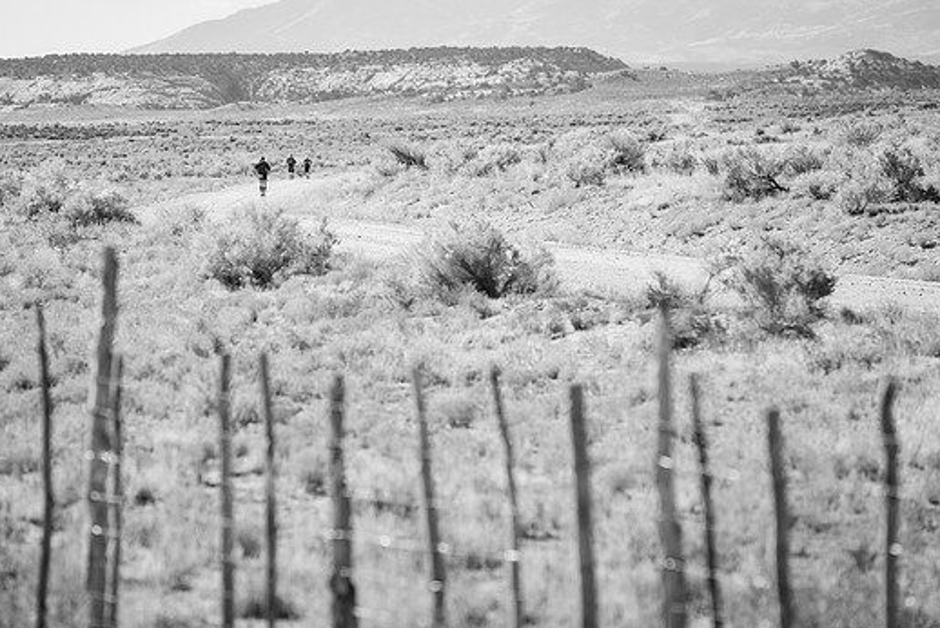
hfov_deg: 9.2
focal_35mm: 224
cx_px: 441
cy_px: 289
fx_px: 5852
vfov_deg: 6.1
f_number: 4
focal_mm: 200
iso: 100
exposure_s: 1/1000
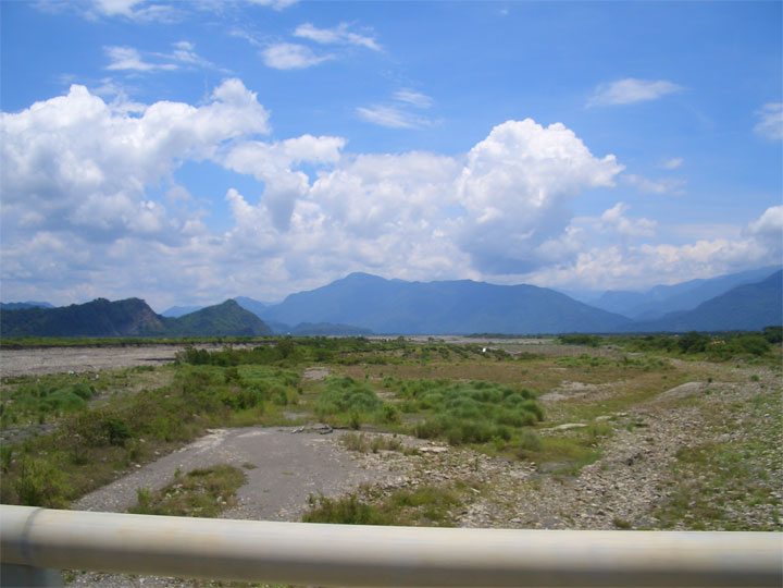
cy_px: 294
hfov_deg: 52.6
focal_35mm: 35
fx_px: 792
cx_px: 392
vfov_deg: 40.7
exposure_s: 1/800
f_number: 4.3
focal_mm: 5.8
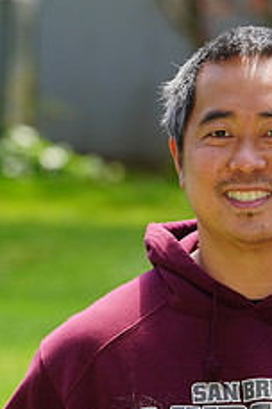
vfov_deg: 3.6
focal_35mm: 567
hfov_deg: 2.4
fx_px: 6445
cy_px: 468
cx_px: 256
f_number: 8
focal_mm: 224
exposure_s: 1/160
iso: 200
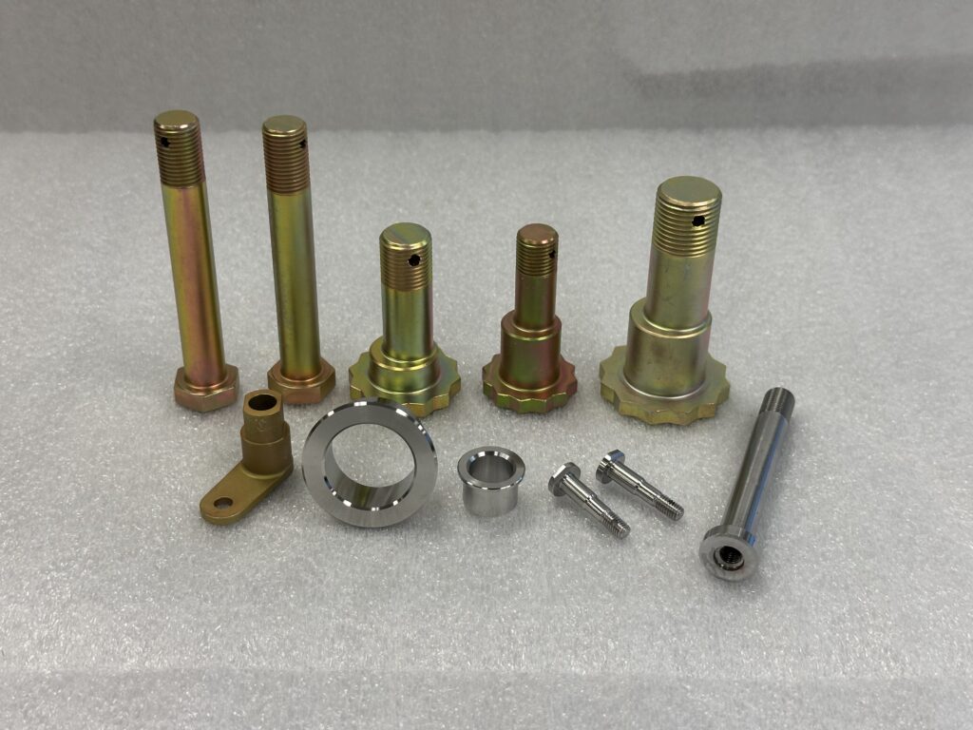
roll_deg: +0.5
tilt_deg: -35.3
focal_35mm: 48
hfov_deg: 39.7
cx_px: 486
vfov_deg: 30.3
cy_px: 365
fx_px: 1349
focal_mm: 6.86
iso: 64
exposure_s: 1/90
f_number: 1.78
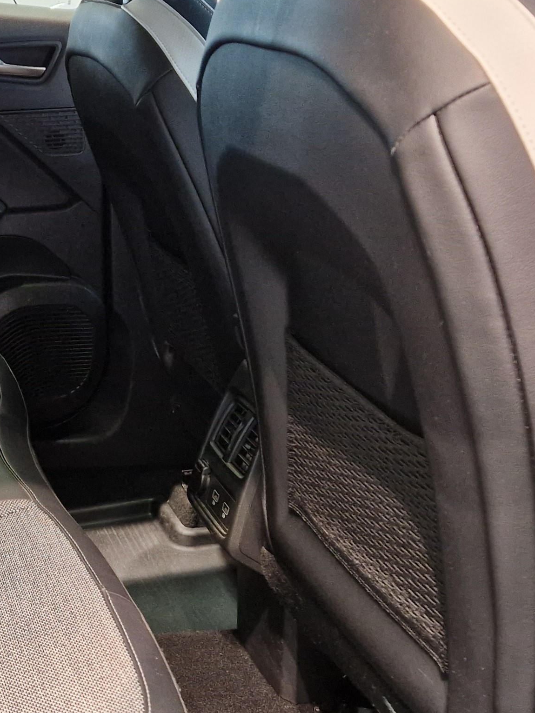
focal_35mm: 60
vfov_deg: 32.2
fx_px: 1236
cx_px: -12
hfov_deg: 23.3
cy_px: 372
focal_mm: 5.4
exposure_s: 1/100
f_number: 1.8
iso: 400
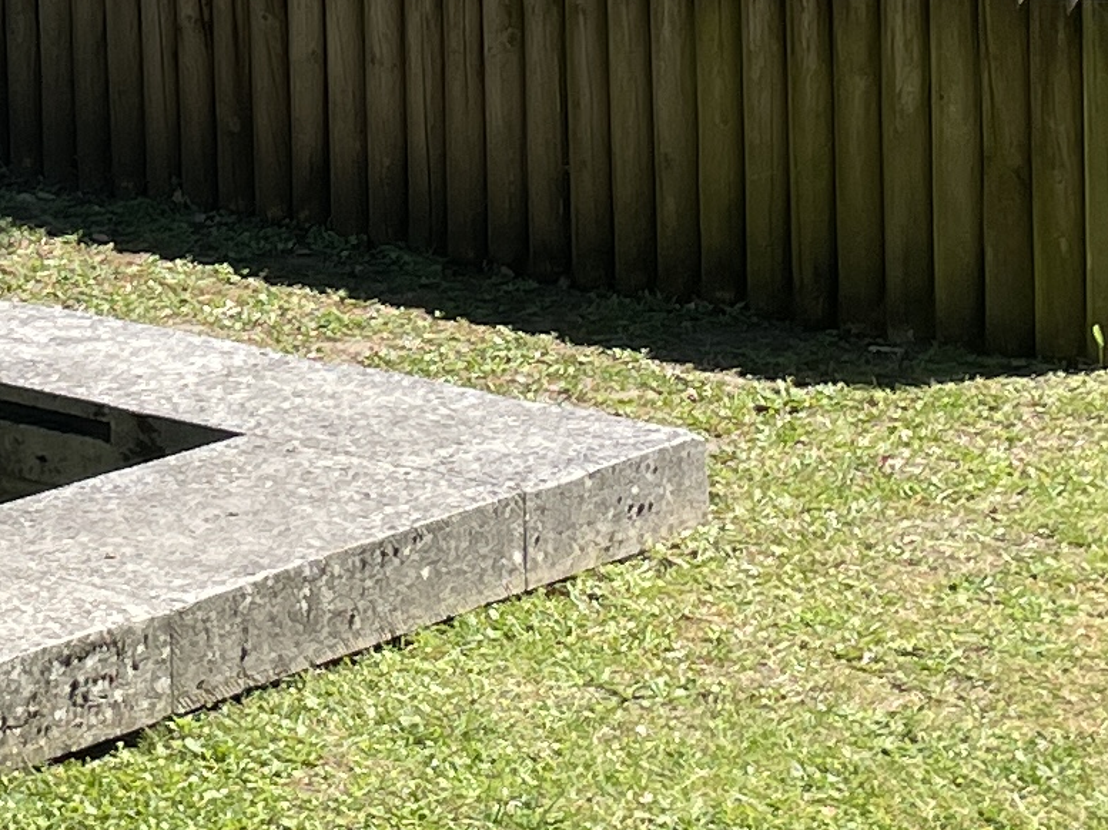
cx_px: -459
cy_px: -461
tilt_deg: -2.6
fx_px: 4319
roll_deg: +0.4
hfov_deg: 13.9
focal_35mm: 135
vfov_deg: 10.5
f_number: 1.6
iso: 32
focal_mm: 4.2
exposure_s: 1/1667
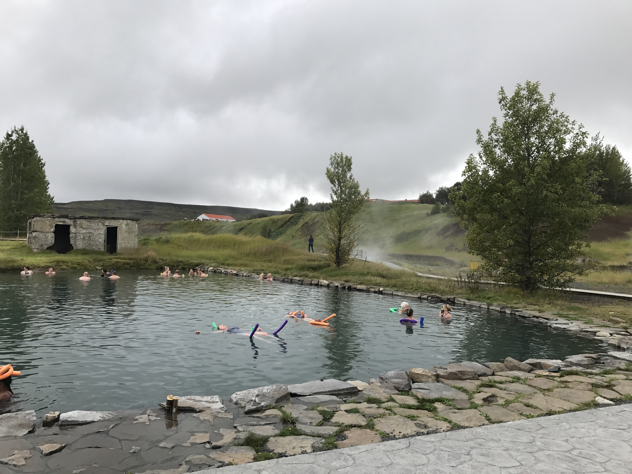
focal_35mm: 28
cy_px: 237
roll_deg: -1.1
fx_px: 511
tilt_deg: +1.1
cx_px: 316
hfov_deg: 63.4
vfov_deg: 49.7
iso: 20
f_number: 1.8
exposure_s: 1/538
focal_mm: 3.99
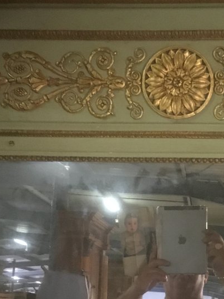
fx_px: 596
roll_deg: +0.2
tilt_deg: -8.4
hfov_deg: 21.0
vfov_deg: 28.0
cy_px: 196
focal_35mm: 69
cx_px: 179
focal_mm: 3.3
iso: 250
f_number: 2.4
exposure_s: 1/17
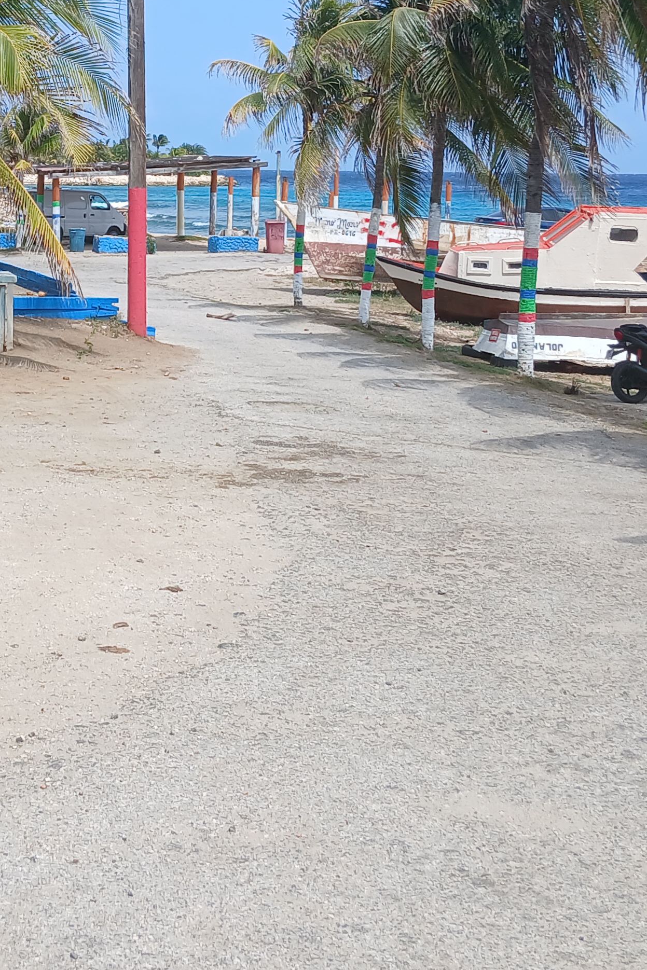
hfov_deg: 22.7
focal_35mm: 59
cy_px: 272
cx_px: 136
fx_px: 1590
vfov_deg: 33.4
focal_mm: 3.98
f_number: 1.8
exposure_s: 1/496
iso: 20
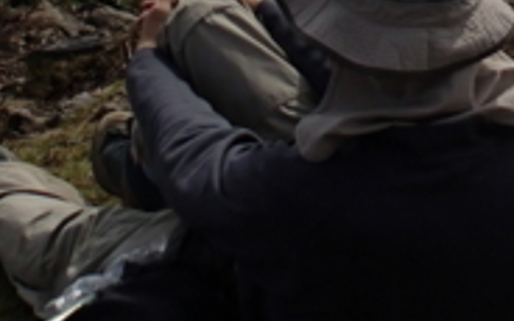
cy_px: -396
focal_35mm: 115
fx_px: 1611
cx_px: 469
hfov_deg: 17.8
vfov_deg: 10.2
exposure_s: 1/320
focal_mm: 4.5
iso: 100
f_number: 8
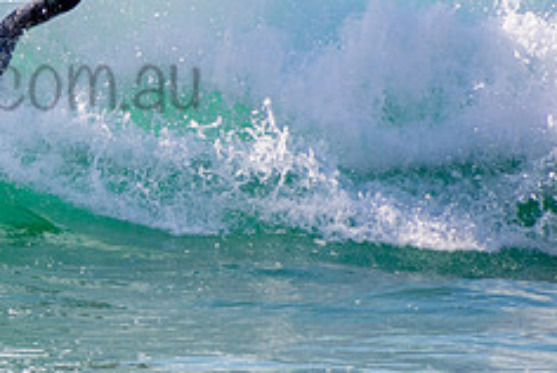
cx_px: -50
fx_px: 22803
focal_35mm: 1472
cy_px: 55
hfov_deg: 1.4
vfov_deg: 0.9
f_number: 5.6
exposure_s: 1/2000
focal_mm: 400
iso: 360
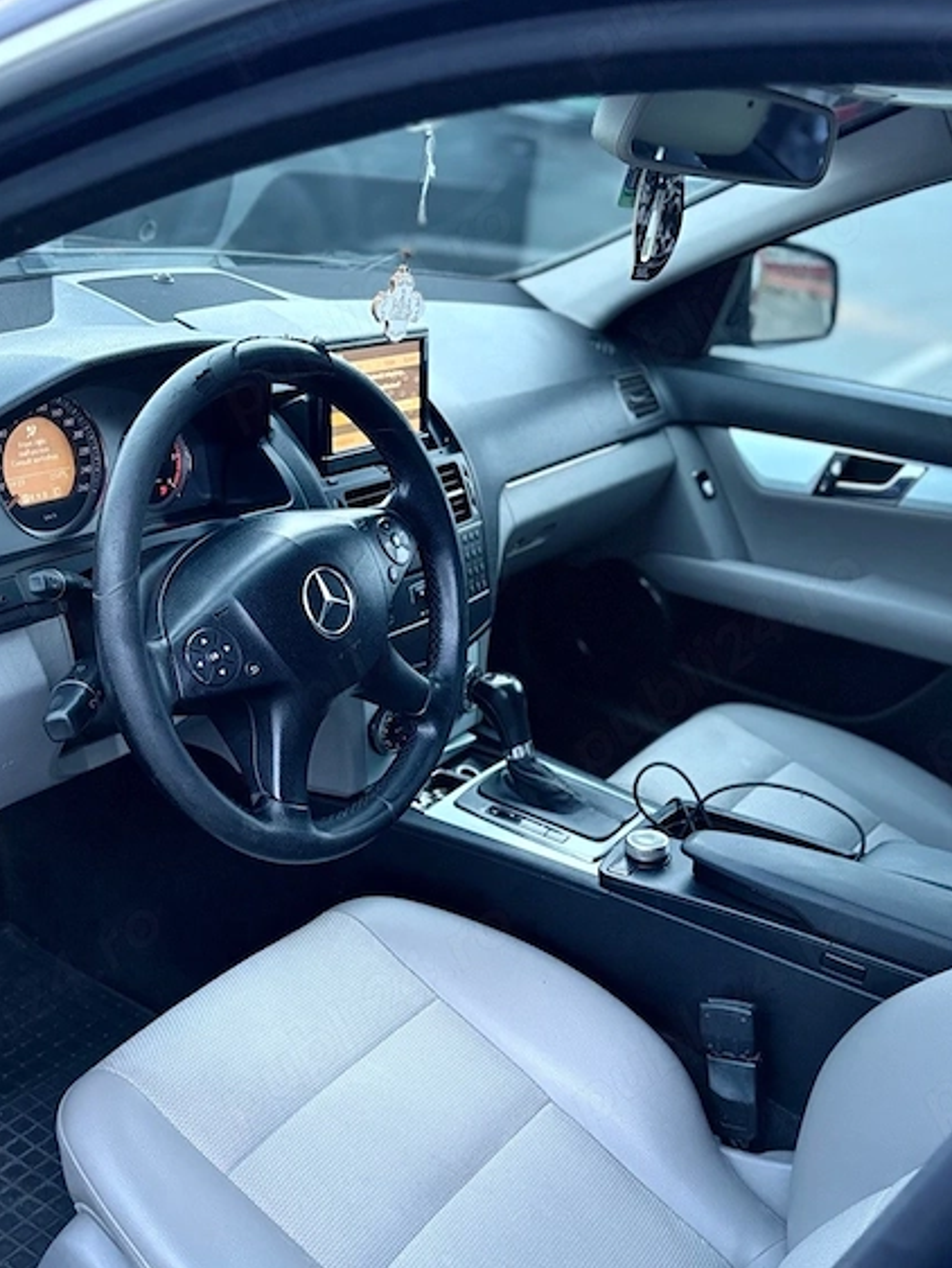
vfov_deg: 50.0
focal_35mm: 37
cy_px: 717
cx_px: 456
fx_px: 1356
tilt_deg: -26.1
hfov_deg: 38.7
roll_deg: -11.5
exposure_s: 1/50
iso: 320
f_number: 1.6
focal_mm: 5.96
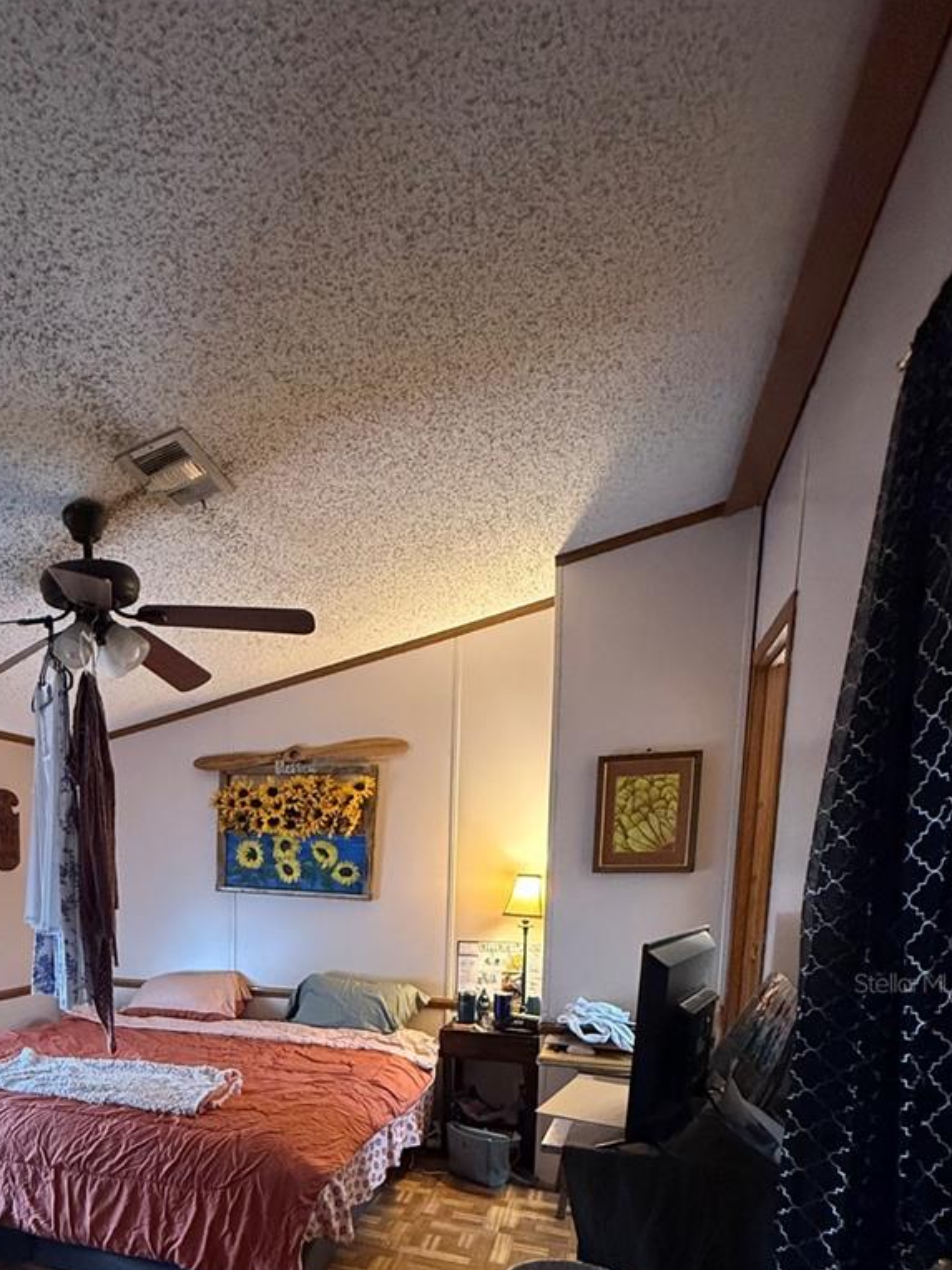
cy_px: 982
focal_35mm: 22
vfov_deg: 70.2
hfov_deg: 57.6
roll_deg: -0.2
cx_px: 224
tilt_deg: -7.3
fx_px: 807
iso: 1000
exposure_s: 1/60
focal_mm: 2.22
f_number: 2.2
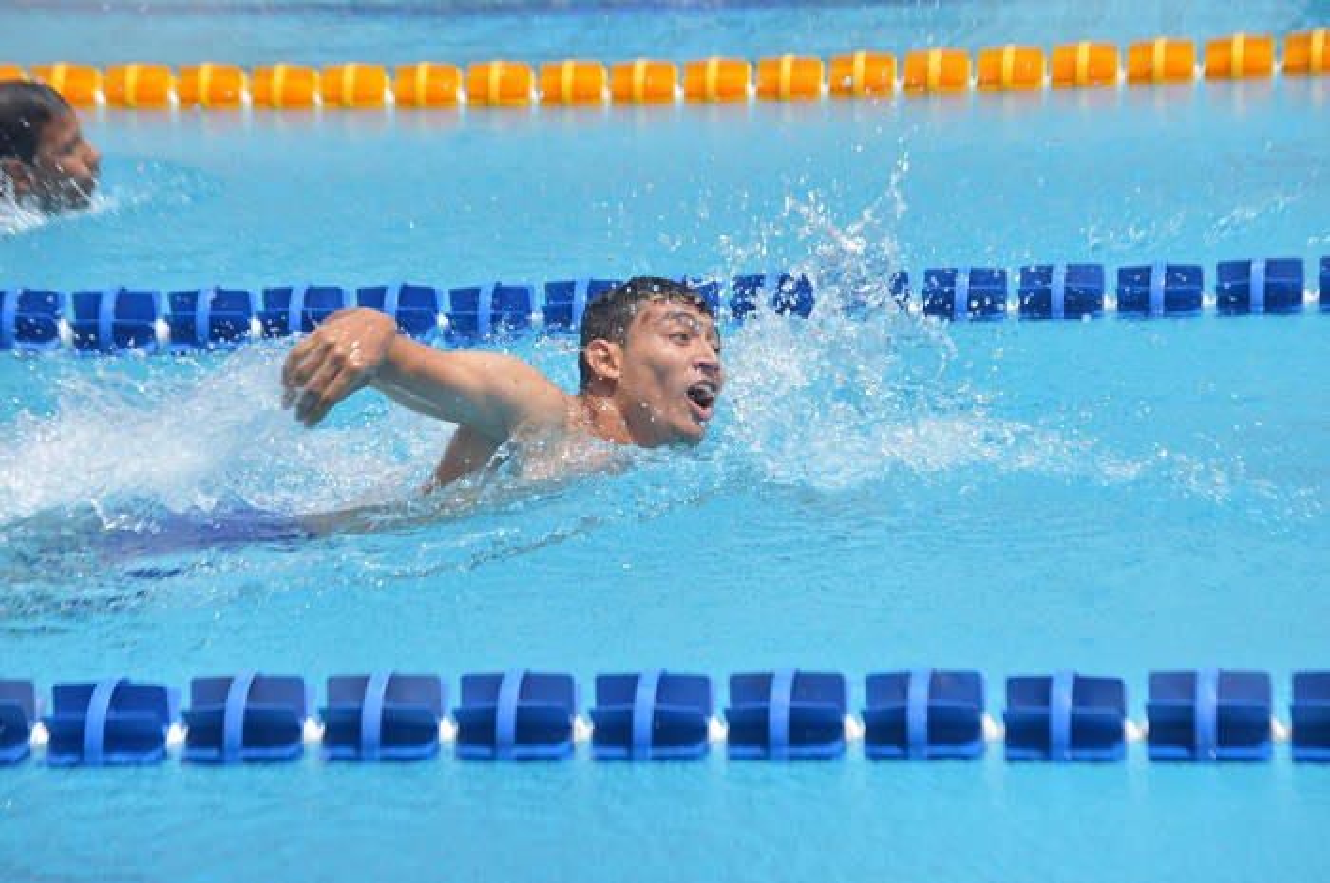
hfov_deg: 14.4
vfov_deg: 9.6
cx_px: 665
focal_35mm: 142
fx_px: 5258
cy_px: 442
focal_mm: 95
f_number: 5.6
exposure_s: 1/1250
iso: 200
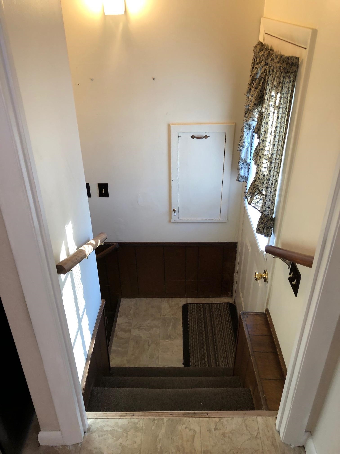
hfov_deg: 49.7
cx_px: 170
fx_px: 367
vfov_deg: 63.4
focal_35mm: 28
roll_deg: +0.1
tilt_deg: -31.9
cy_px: 227
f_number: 1.8
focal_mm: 4
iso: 40
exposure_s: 1/17
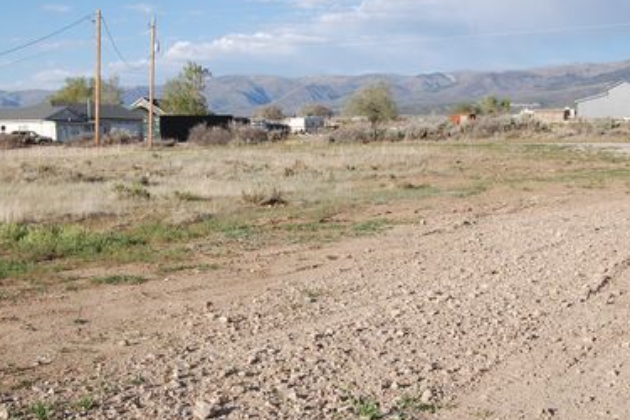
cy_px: 234
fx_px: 910
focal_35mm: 52
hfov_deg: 38.1
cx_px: 269
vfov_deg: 26.0
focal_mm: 26
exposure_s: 1/320
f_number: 10
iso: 200
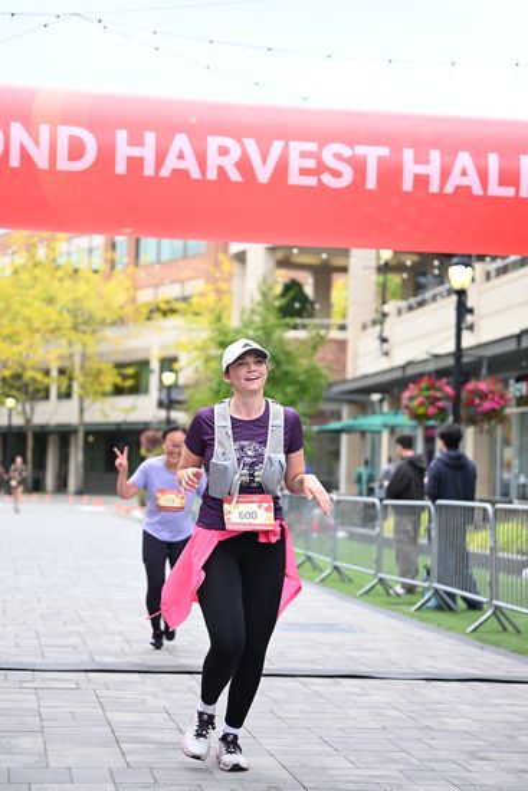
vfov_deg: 27.3
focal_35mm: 74
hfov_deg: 18.4
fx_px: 1627
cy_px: 396
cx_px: 264
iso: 640
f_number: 2.8
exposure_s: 1/1600
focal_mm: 74
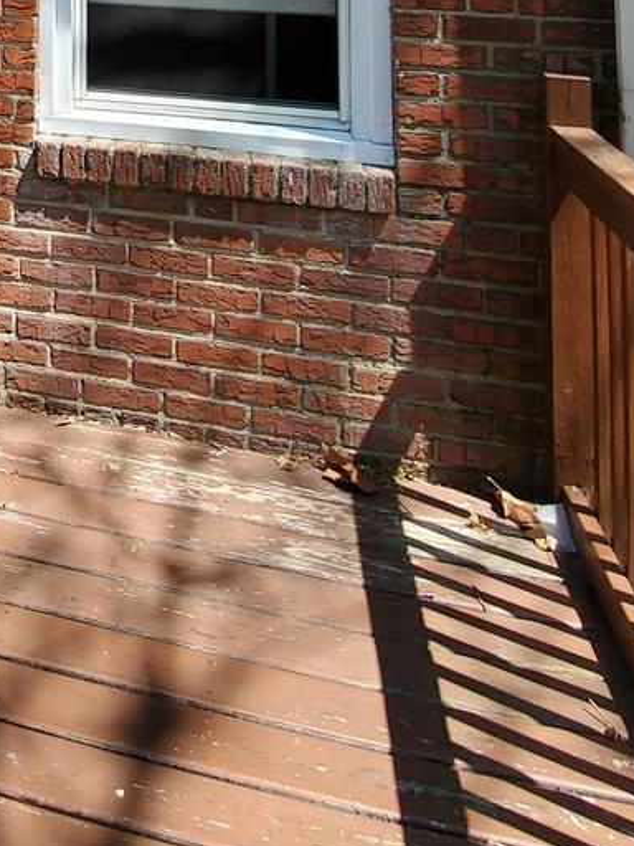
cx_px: -114
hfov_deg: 31.3
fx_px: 952
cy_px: -175
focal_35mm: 39
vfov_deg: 36.6
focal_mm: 1.8
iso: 50
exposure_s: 1/277
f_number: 2.2
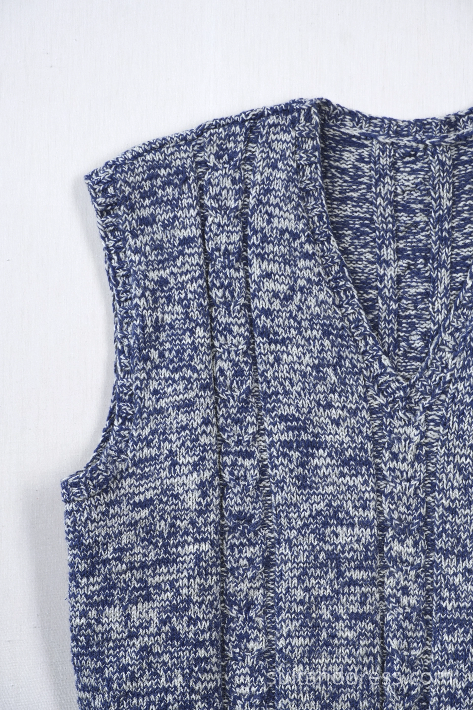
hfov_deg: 12.2
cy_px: 355
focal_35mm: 112
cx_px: 236
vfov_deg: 18.2
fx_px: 2217
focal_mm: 75
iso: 320
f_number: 7.1
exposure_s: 1/40
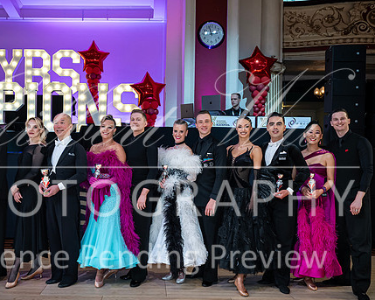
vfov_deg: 38.2
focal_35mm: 39
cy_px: 161
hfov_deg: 46.5
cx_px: 144
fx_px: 433
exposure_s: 1/125
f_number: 4
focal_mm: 26
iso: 1000
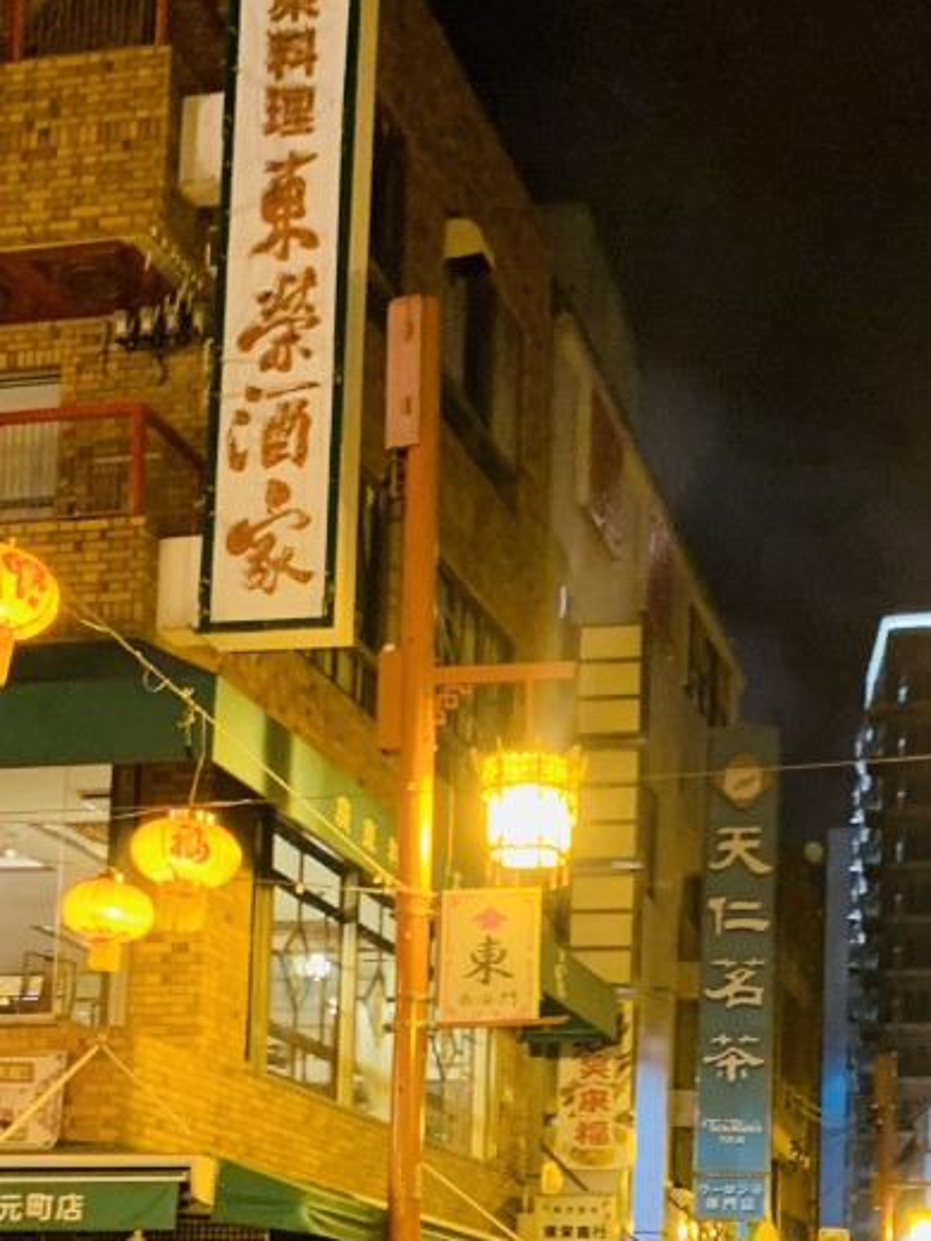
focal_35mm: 60
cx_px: 692
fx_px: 2152
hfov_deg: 24.2
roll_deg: -0.1
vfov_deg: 30.3
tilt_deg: +11.3
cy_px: 1191
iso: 500
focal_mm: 4.25
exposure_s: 1/30
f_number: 1.8
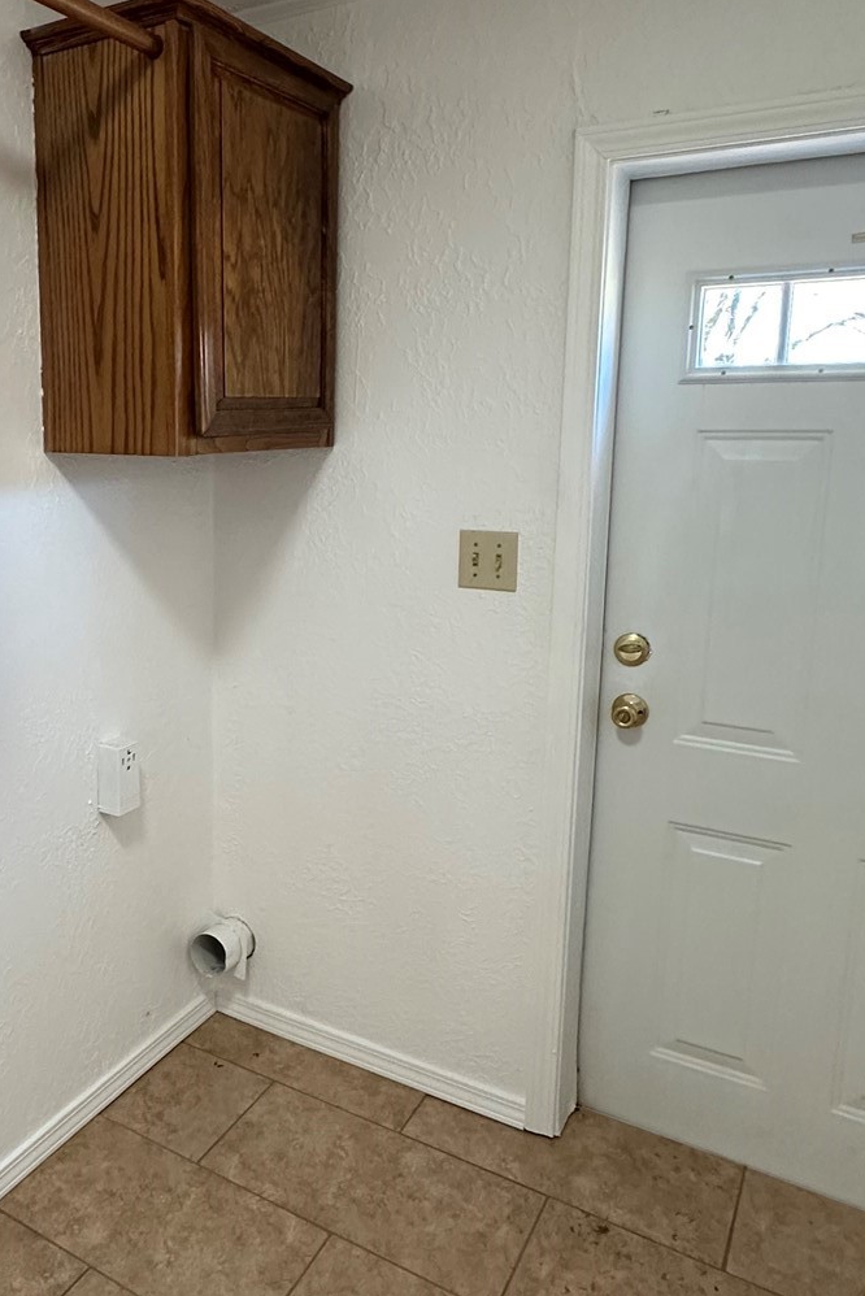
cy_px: 595
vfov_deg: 65.4
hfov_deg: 45.0
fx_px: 1008
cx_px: 223
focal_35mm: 28
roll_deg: -0.5
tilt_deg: -9.9
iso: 250
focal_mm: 2.22
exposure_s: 1/120
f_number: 2.2
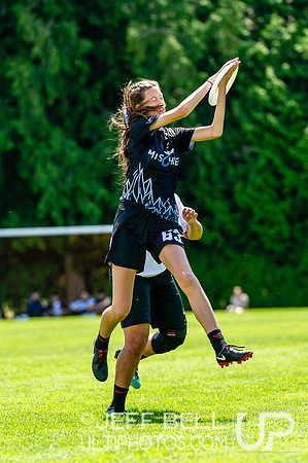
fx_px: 3863
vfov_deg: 6.9
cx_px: 154
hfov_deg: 4.6
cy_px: 232
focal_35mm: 300
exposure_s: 1/1250
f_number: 4
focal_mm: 200
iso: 200
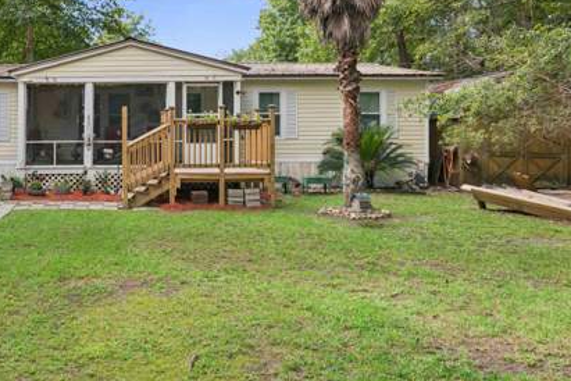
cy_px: 130
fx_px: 587
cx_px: 126
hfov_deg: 49.3
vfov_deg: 35.6
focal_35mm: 37
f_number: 8
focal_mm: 19
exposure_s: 1/125
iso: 250
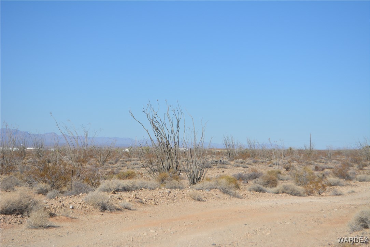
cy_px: 124
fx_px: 848
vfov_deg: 16.6
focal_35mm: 82
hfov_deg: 24.6
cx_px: 185
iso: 400
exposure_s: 1/2000
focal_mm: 55
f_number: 7.1
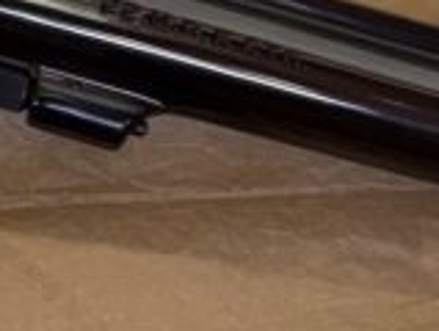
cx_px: -334
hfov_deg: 11.1
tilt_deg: -56.2
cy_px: -232
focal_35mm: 167
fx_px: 2123
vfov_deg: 8.6
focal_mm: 5.96
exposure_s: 1/120
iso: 100
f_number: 1.6
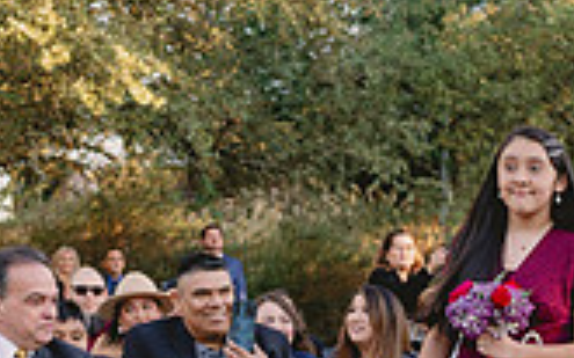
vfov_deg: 11.0
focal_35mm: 117
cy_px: 438
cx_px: 560
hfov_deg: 17.5
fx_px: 1830
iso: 320
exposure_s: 1/640
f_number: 2.8
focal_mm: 29.5
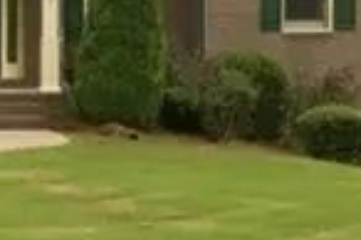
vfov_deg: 11.8
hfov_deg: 16.4
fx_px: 1157
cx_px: -158
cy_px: 40
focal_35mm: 116
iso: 100
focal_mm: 11
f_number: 7.1
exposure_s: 1/60
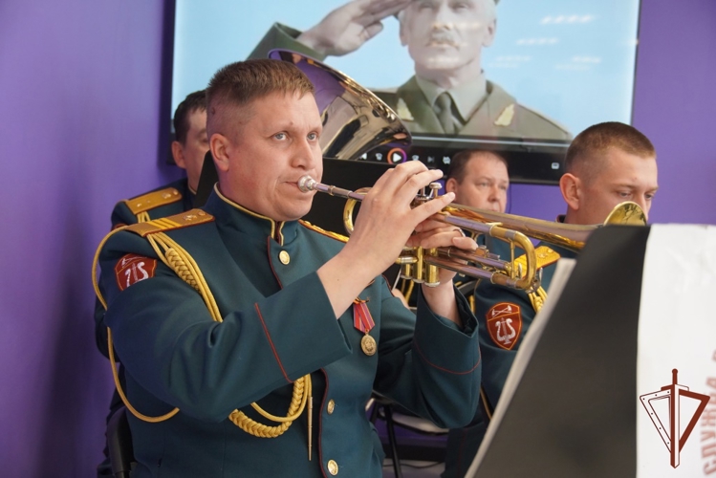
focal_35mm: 54
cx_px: 358
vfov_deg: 25.1
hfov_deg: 36.9
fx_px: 1074
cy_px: 239
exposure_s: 1/160
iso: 1250
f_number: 4.5
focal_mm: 36
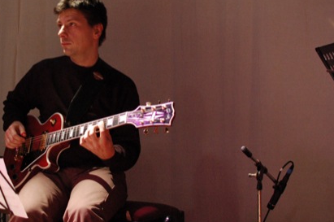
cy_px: 91
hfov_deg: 24.6
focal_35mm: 82
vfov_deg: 16.6
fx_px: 758
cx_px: 92
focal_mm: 35
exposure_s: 1/40
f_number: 3.2
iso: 1600
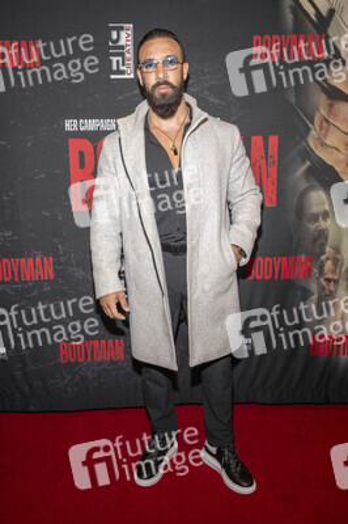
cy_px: 262
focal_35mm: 30
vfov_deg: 62.0
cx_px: 174
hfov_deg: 43.5
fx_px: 436
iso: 800
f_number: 5.6
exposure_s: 1/200
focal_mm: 30
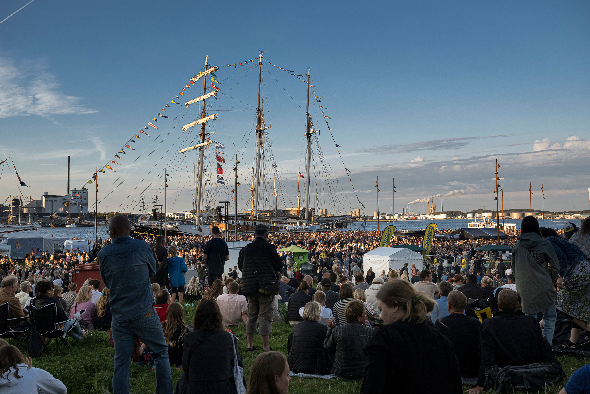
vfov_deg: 39.4
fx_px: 549
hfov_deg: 56.5
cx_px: 295
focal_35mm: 34
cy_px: 197
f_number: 7.1
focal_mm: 33.5
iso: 1400
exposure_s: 1/800
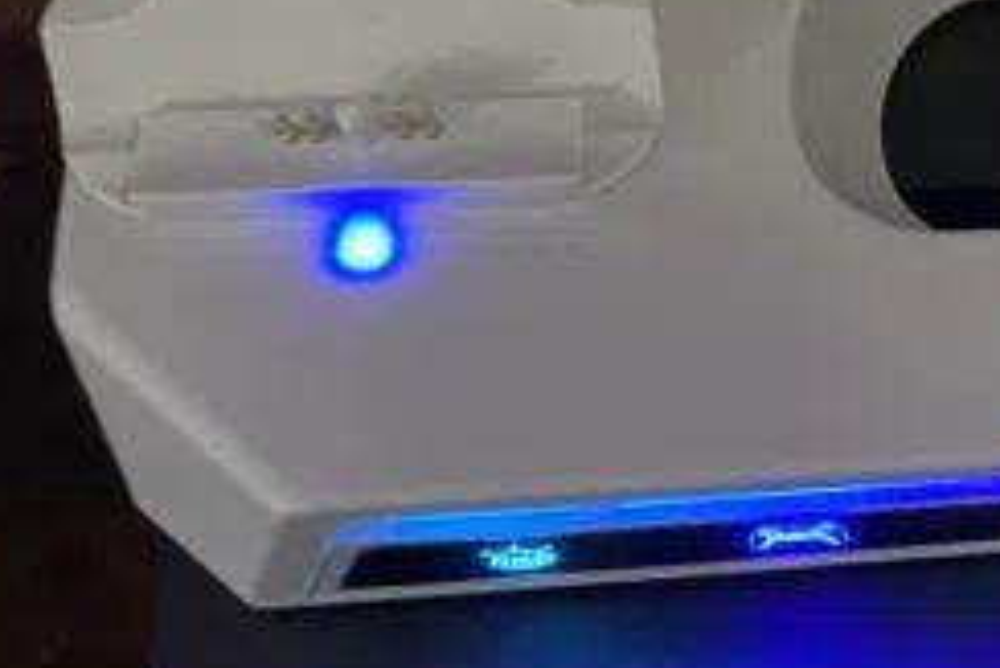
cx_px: 1254
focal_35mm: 71
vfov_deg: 19.2
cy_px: 336
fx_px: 1973
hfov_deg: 25.1
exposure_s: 1/25
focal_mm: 4.25
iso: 640
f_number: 1.8
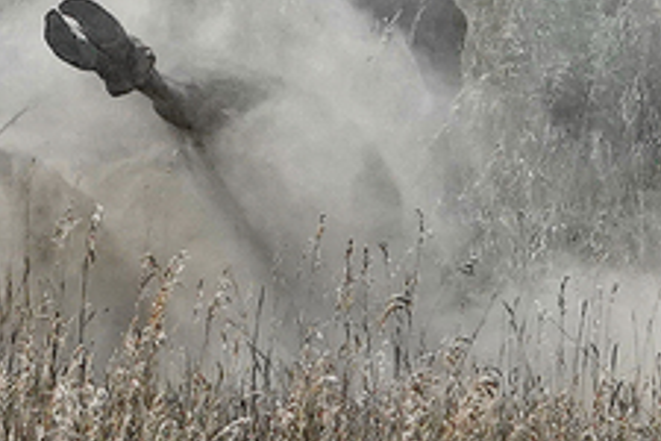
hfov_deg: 5.0
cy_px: -54
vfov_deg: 3.4
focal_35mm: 409
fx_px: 7509
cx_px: 0
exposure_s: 1/1000
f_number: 4
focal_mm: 60.29
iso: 500
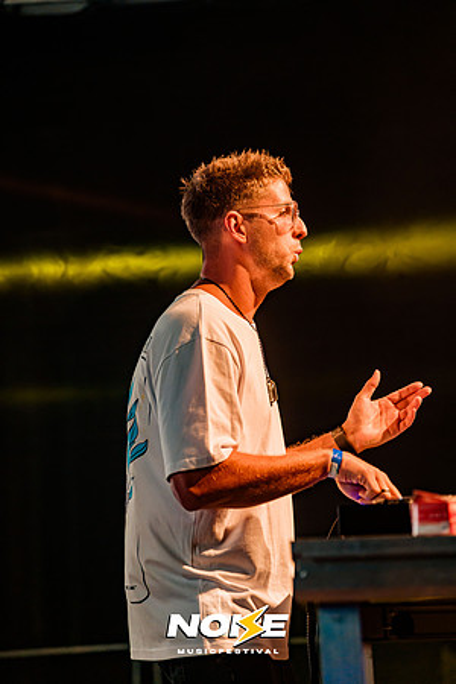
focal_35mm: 106
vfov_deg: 19.3
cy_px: 342
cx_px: 228
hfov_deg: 12.9
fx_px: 2014
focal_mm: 106
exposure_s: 1/160
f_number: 2.8
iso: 2500
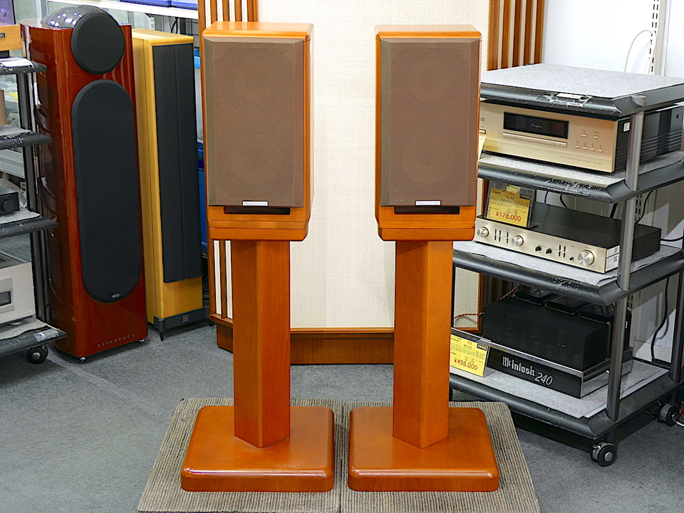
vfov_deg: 27.0
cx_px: 342
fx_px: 1067
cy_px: 256
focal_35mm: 54
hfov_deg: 35.5
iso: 100
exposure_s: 1/2.5
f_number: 4.1
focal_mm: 9.6
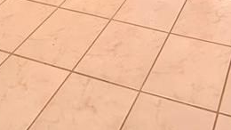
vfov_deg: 13.3
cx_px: 200
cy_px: -203
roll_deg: +1.2
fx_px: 367
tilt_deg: -4.8
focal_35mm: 60
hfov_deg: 33.4
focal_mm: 2.22
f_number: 2.2
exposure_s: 1/60
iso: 320
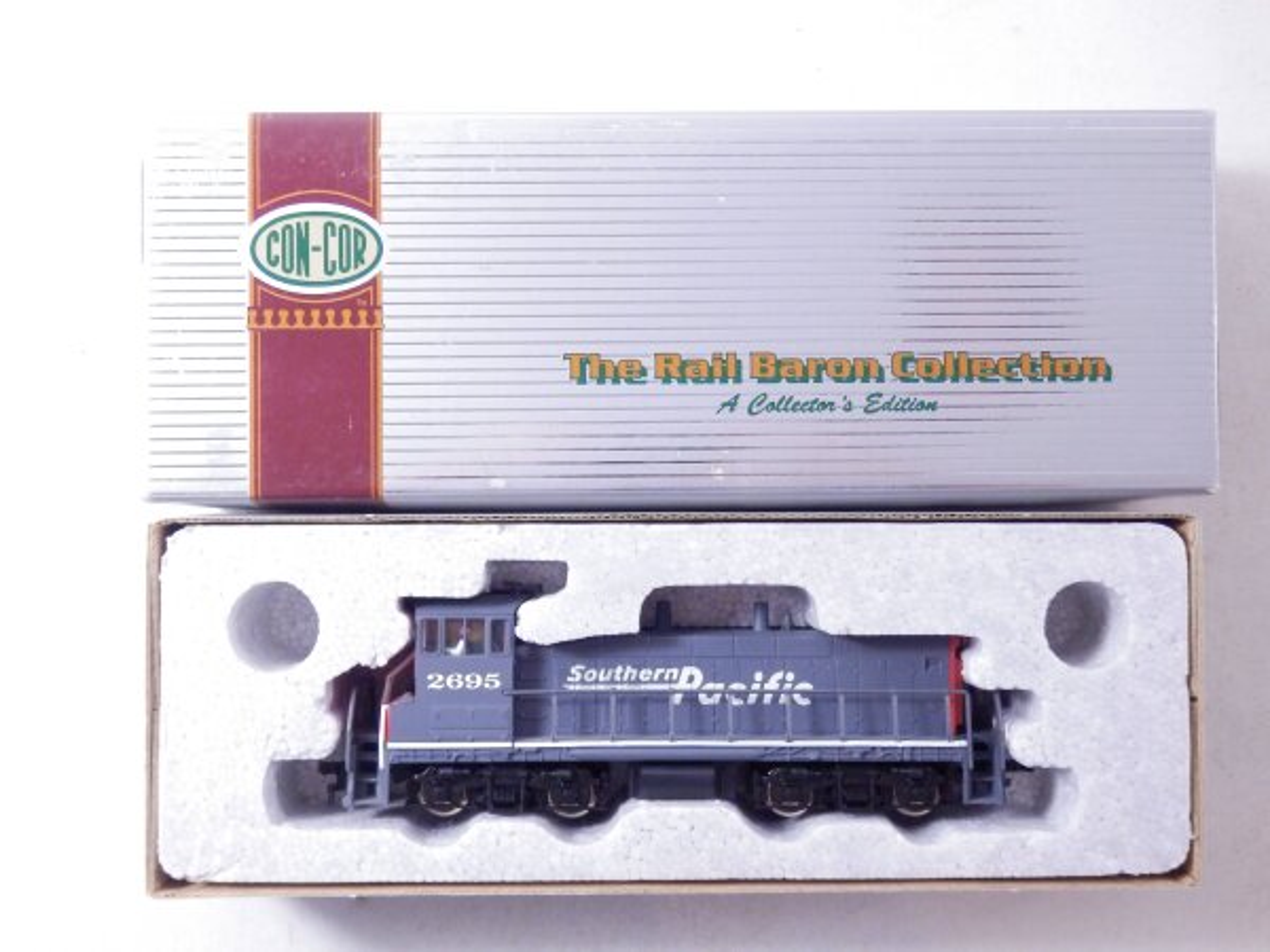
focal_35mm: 37
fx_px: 1357
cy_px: 476
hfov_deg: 50.1
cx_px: 635
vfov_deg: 38.7
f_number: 3.6
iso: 800
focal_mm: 6.6
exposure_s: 1/160
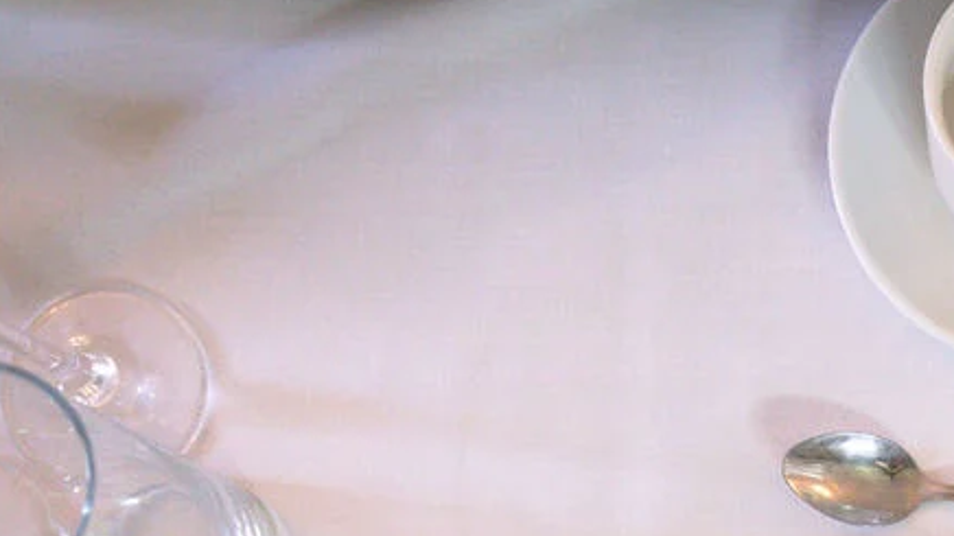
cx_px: 986
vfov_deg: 15.8
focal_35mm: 72
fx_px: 1821
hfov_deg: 27.4
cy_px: 710
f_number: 2.8
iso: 2000
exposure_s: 1/250
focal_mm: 28
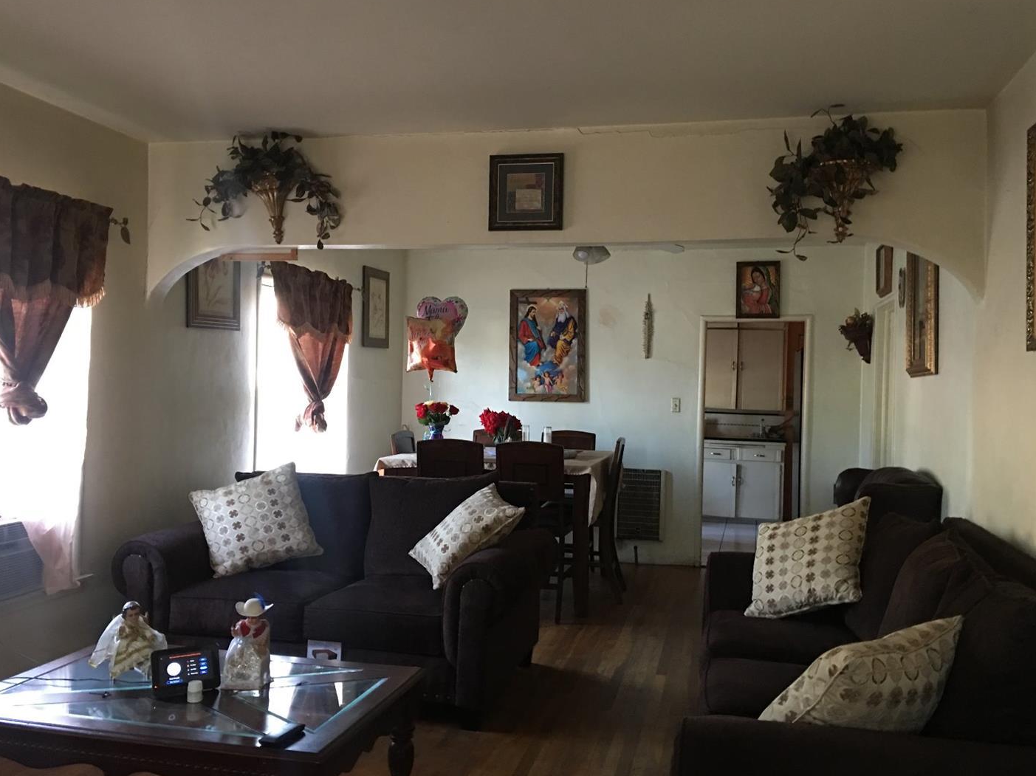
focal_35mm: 31
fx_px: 927
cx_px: 527
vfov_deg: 45.4
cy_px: 394
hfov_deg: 58.4
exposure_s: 1/10
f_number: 2.2
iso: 100
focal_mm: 4.15
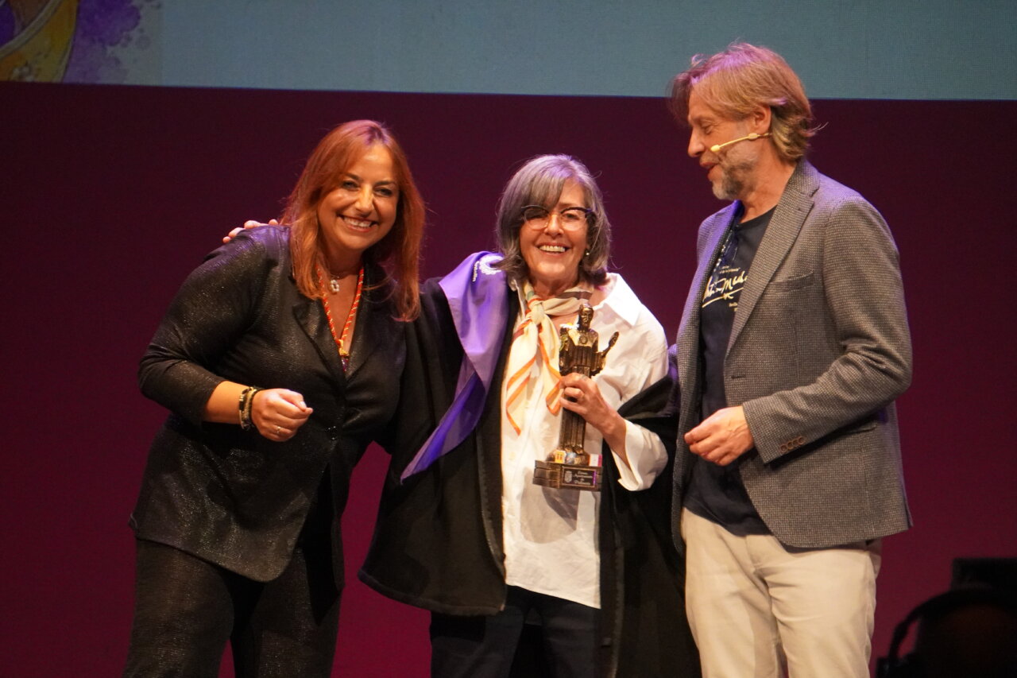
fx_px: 8897
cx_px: 508
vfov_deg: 4.4
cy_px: 339
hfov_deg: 6.5
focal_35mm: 315
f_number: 6.3
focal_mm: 210
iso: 6400
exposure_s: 1/160
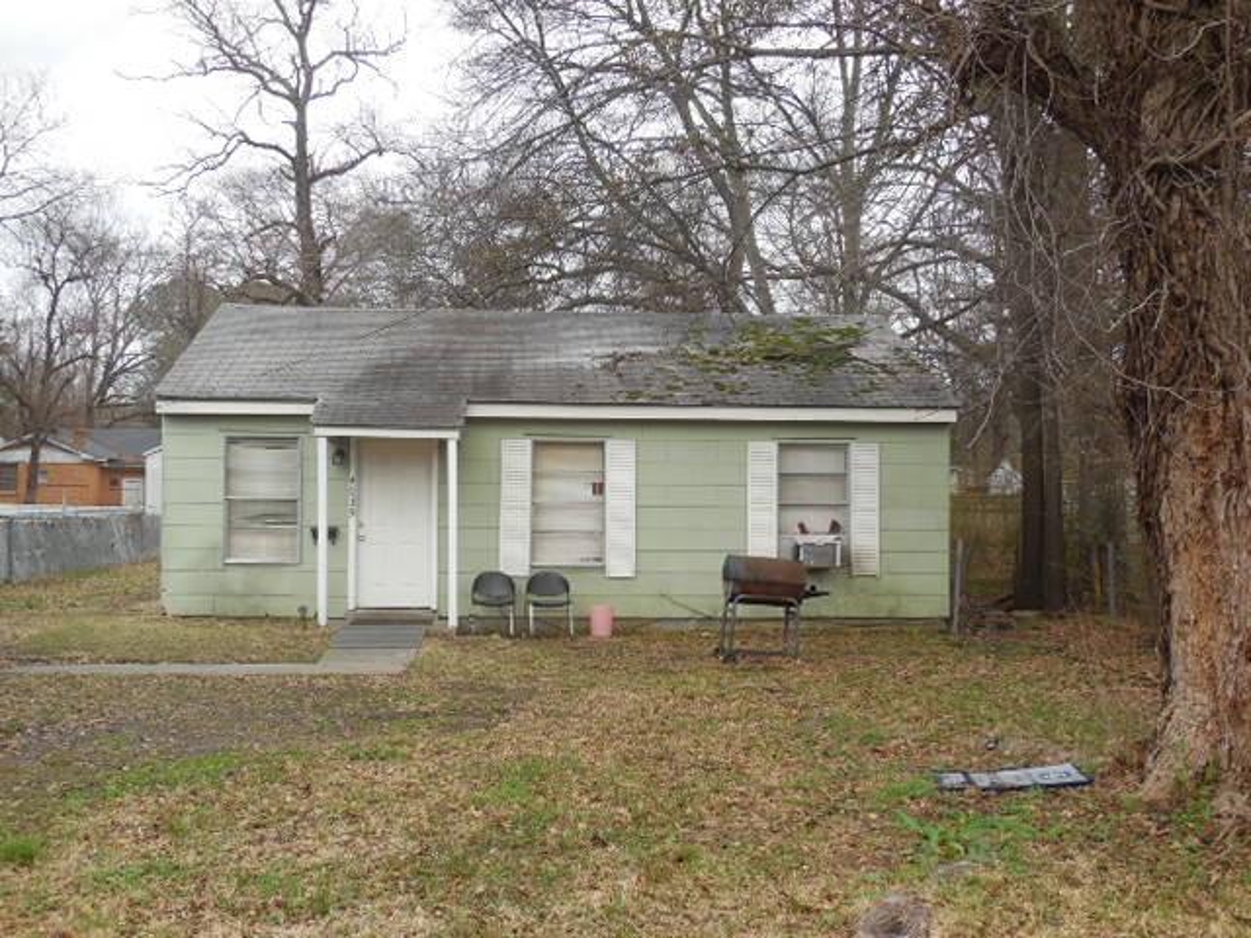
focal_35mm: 40
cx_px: 626
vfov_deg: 36.0
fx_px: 1446
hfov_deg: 46.8
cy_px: 469
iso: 125
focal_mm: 7.1
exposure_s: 1/250
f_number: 3.6
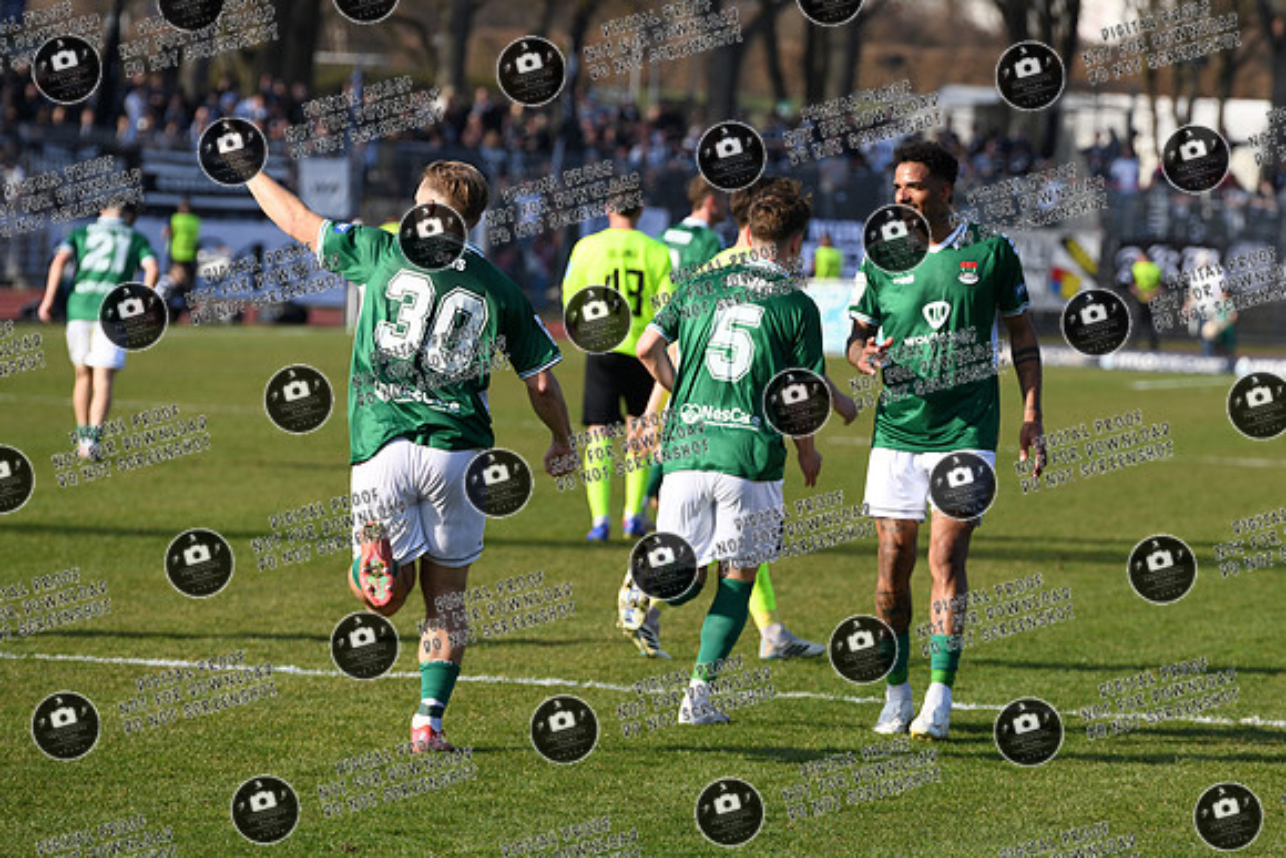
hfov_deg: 12.8
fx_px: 5717
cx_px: 643
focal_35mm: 160
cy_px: 429
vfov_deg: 8.6
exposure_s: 1/1600
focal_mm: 160
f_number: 4
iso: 280
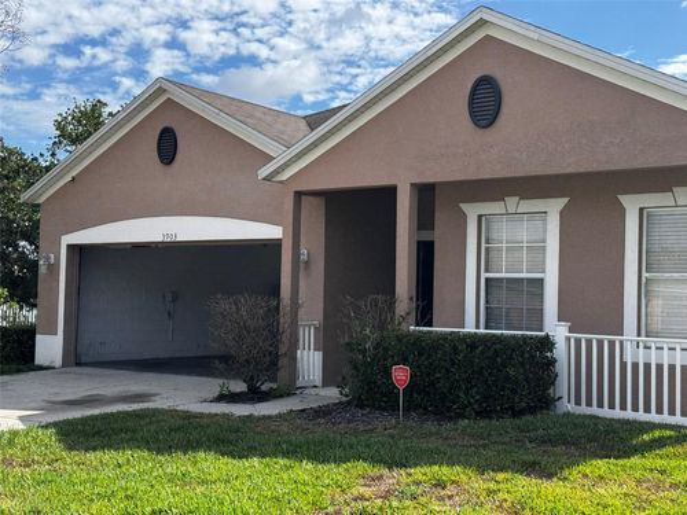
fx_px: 953
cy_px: 258
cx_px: 344
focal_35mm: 48
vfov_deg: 30.3
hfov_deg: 39.7
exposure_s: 1/3096
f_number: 1.78
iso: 64
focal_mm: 6.76
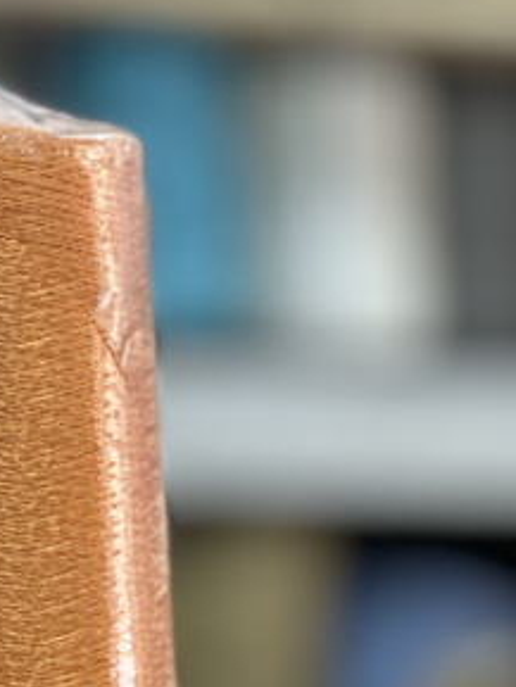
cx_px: -159
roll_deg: -1.7
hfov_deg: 6.9
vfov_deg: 9.3
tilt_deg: +2.2
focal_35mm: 213
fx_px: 4230
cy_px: 404
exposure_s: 1/33
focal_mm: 9
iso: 125
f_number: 2.8
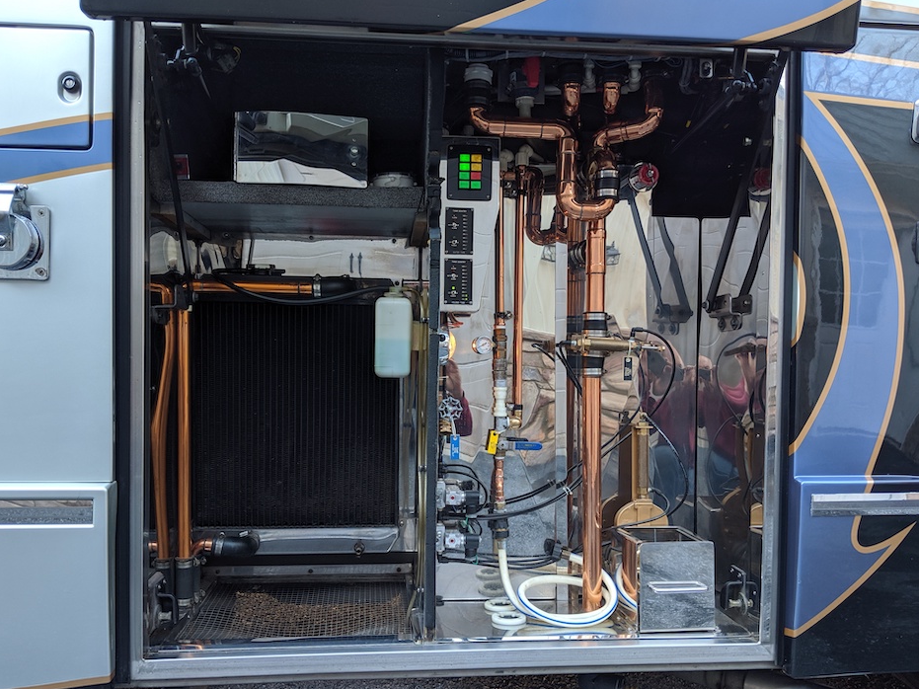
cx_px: 442
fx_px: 770
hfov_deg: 61.6
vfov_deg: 48.2
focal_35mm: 29
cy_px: 360
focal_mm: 4.44
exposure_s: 1/125
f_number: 1.8
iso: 54
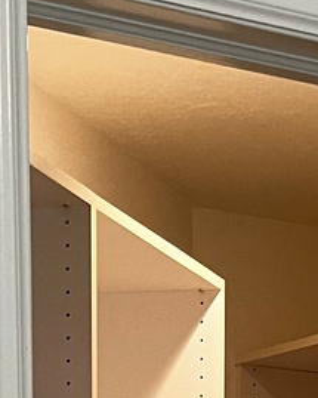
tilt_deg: -10.0
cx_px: 331
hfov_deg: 10.5
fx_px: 1707
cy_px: 925
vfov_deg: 11.3
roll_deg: -1.2
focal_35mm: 145
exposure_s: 1/60
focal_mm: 5.1
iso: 100
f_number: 1.6
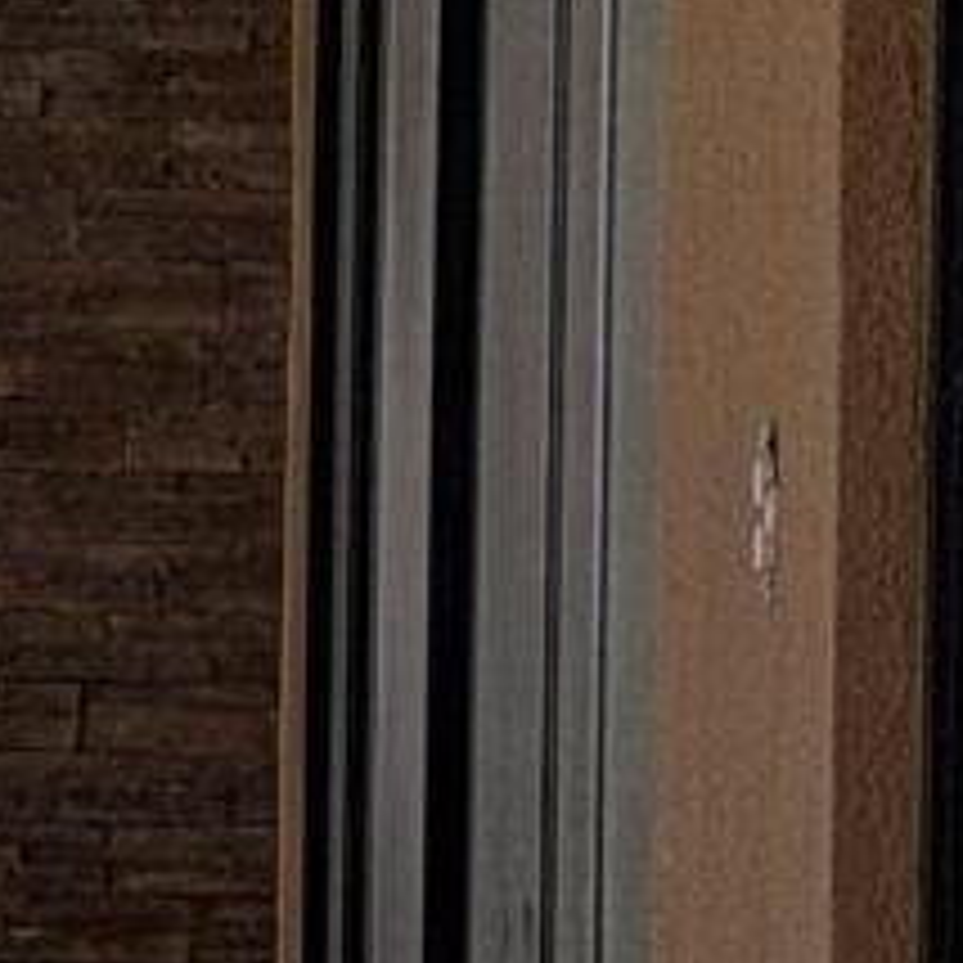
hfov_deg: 4.2
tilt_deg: +1.9
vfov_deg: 4.4
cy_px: 153
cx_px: -2340
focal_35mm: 397
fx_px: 12495
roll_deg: -1.5
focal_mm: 6.76
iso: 64
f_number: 1.78
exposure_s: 1/3534
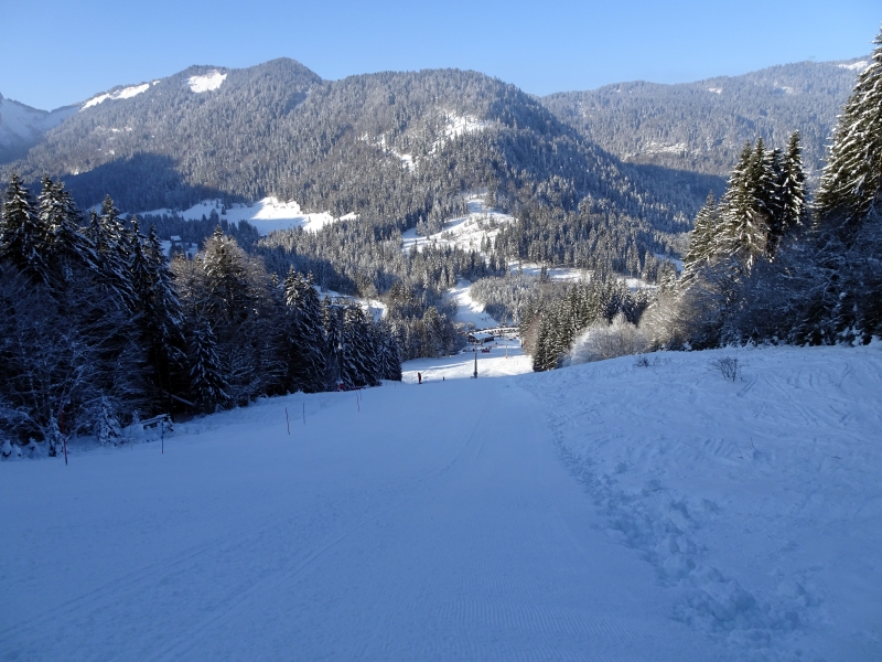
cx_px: 441
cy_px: 331
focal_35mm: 24
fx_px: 612
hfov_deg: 71.6
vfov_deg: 56.8
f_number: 3.5
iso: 80
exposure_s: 1/640
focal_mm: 4.1
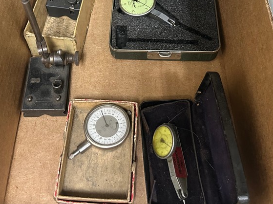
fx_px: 347
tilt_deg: -56.5
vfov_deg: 32.1
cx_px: 128
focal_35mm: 44
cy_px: 43
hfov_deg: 42.9
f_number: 1.78
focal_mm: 6.86
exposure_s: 1/52
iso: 640
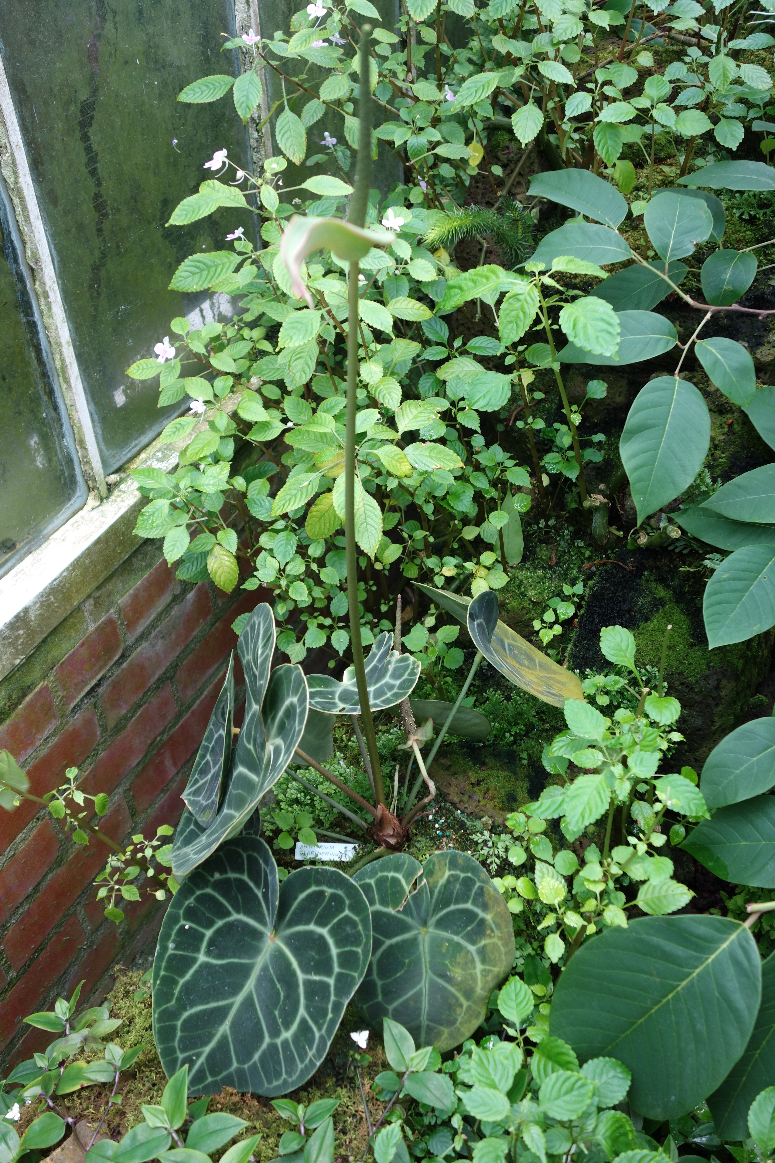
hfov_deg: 38.9
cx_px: 388
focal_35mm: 34
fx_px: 1098
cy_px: 582
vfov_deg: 55.8
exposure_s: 1/100
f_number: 2.8
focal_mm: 12.78
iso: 125
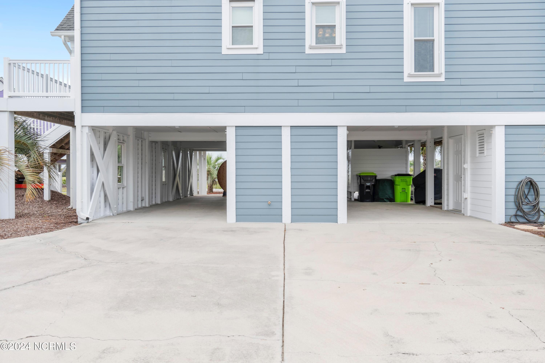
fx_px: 454
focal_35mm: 30
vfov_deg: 43.6
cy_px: 182
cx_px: 272
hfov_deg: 61.9
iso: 100
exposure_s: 1/100
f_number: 5.6
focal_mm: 20
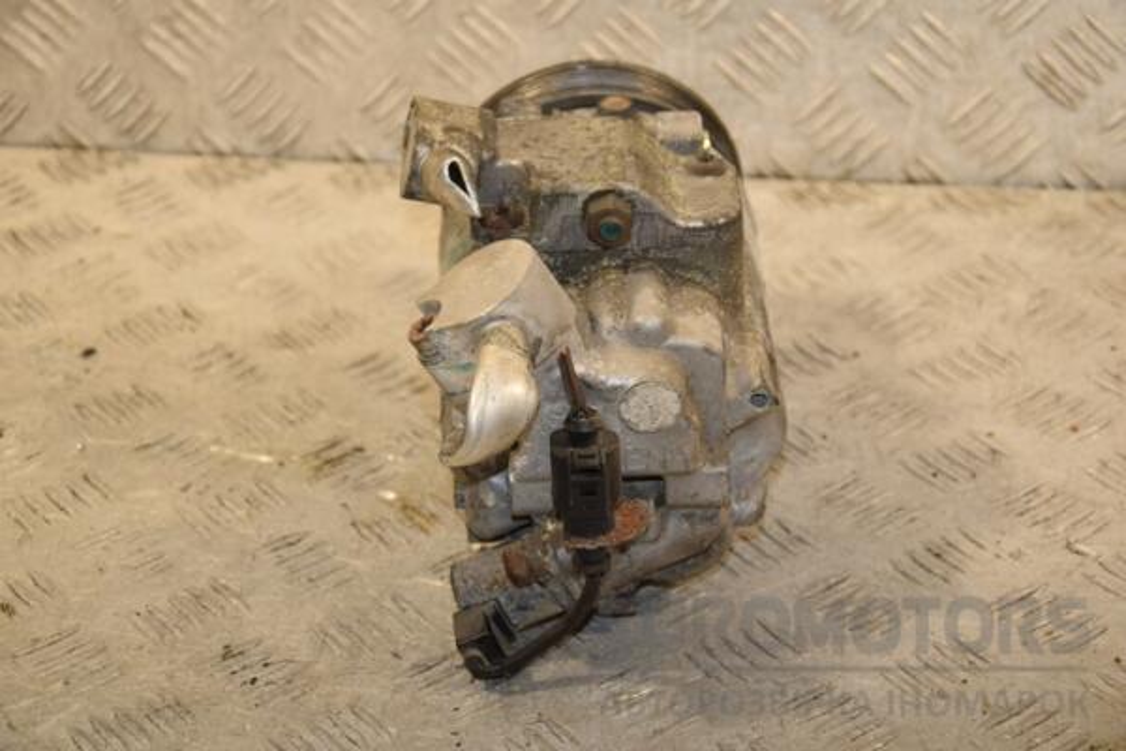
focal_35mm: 99
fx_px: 3096
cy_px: 376
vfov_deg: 13.8
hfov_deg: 20.6
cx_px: 563
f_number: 6.3
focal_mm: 66
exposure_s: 1/200
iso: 800
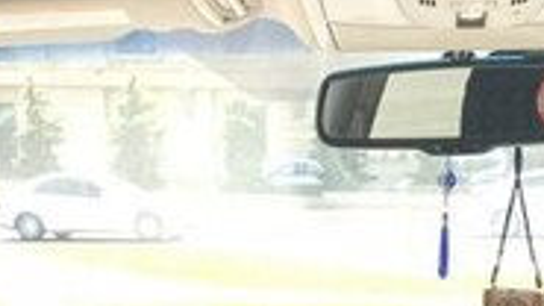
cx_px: 371
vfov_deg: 13.0
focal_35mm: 82
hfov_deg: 25.7
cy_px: 586
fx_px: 1183
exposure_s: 1/219
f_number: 1.8
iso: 20
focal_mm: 3.99
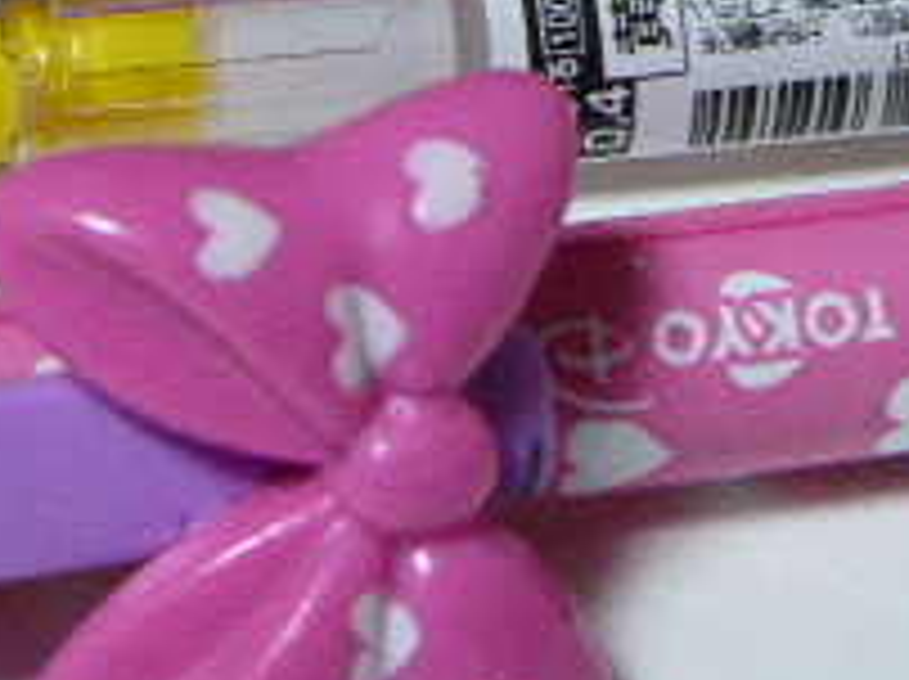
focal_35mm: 146
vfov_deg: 9.9
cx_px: 612
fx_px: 3829
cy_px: -198
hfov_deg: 13.5
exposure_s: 1/20
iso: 400
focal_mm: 7.8
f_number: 3.9
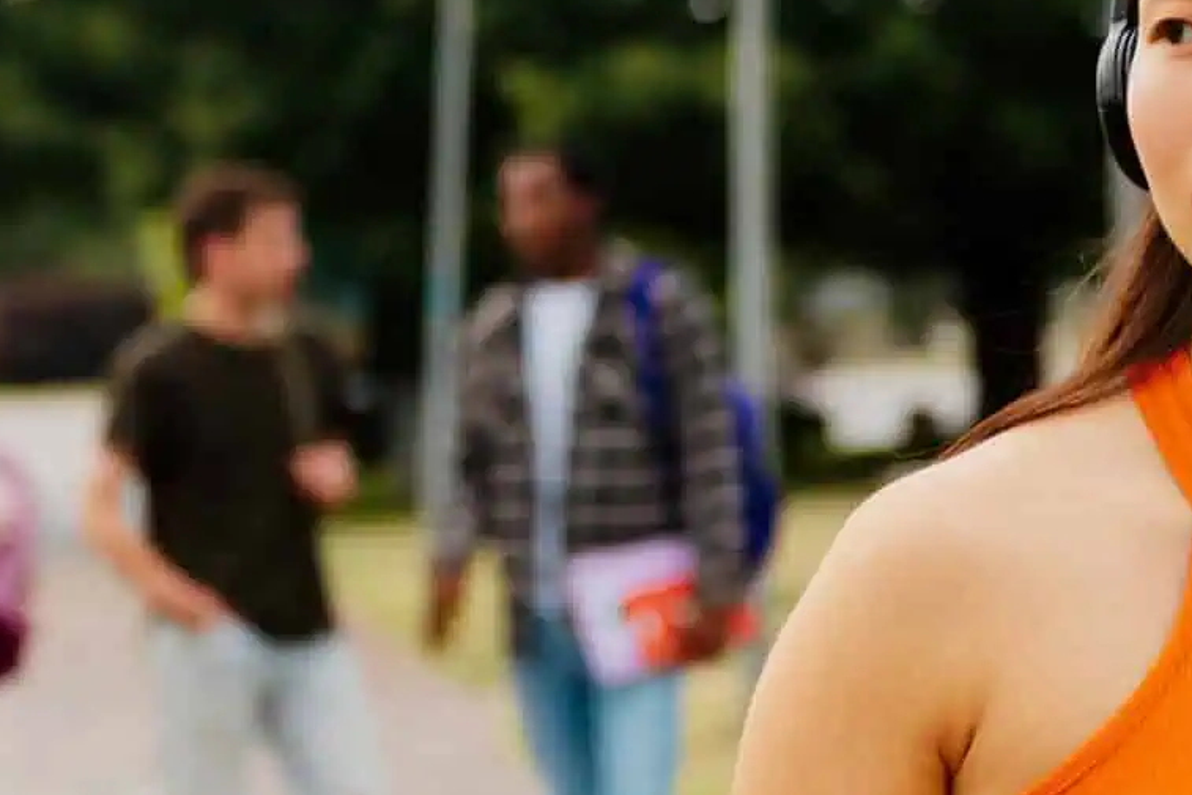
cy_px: 349
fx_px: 6722
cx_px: 882
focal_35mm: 203
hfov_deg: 10.1
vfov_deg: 6.8
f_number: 2.8
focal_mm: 60
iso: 250
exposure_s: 1/1250
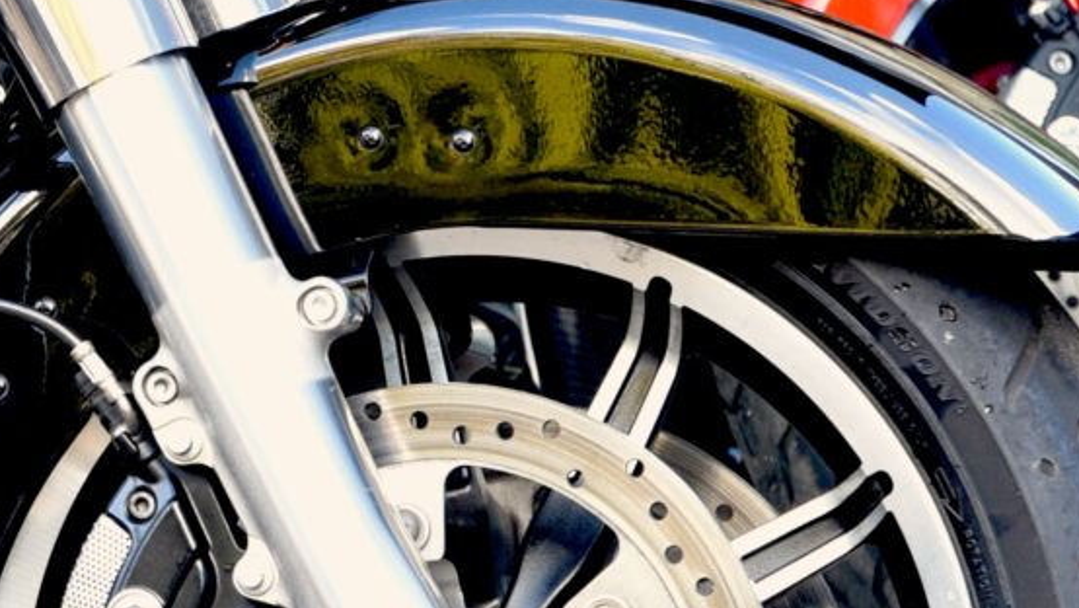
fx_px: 8586
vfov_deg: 4.0
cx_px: -1091
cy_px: -32
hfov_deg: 6.9
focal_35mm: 300
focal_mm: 62
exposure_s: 1/80
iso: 500
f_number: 4.5
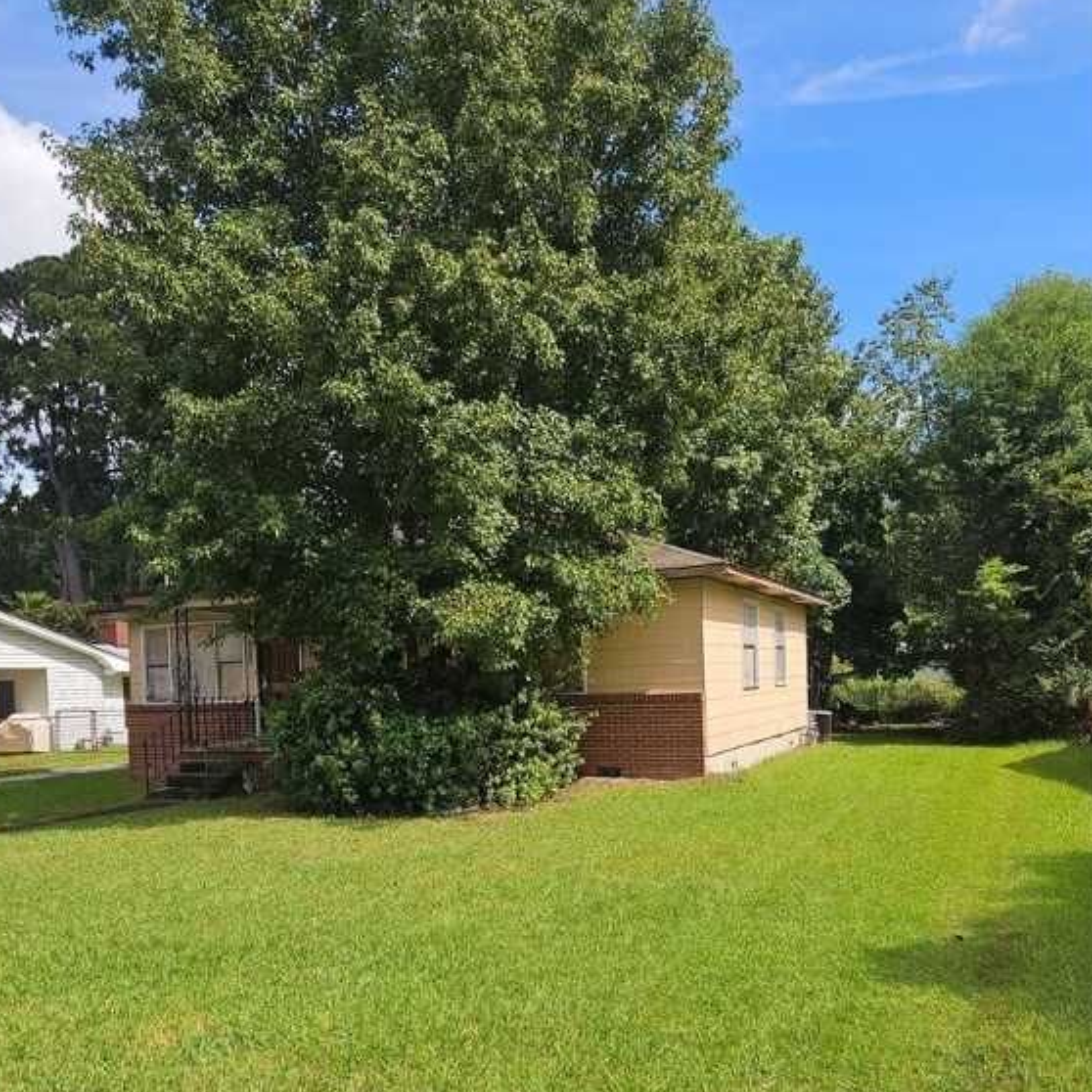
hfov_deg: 57.3
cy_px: 701
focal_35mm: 28
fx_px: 999
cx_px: 540
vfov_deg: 56.4
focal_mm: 5.4
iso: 25
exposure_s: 1/1476
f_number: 1.8
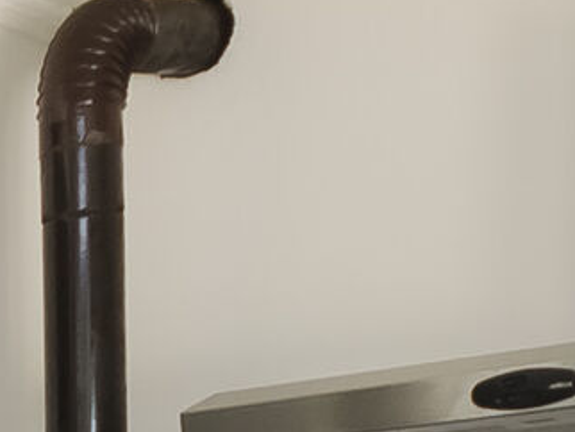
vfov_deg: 10.8
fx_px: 2078
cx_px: -795
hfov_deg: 12.5
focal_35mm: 125
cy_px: 891
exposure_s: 1/60
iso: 560
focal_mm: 10
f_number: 4
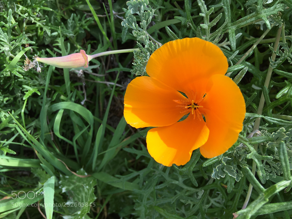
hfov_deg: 61.7
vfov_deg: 48.2
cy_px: 110
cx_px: 146
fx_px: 245
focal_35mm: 29
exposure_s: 1/506
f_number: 2.2
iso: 25
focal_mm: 4.15
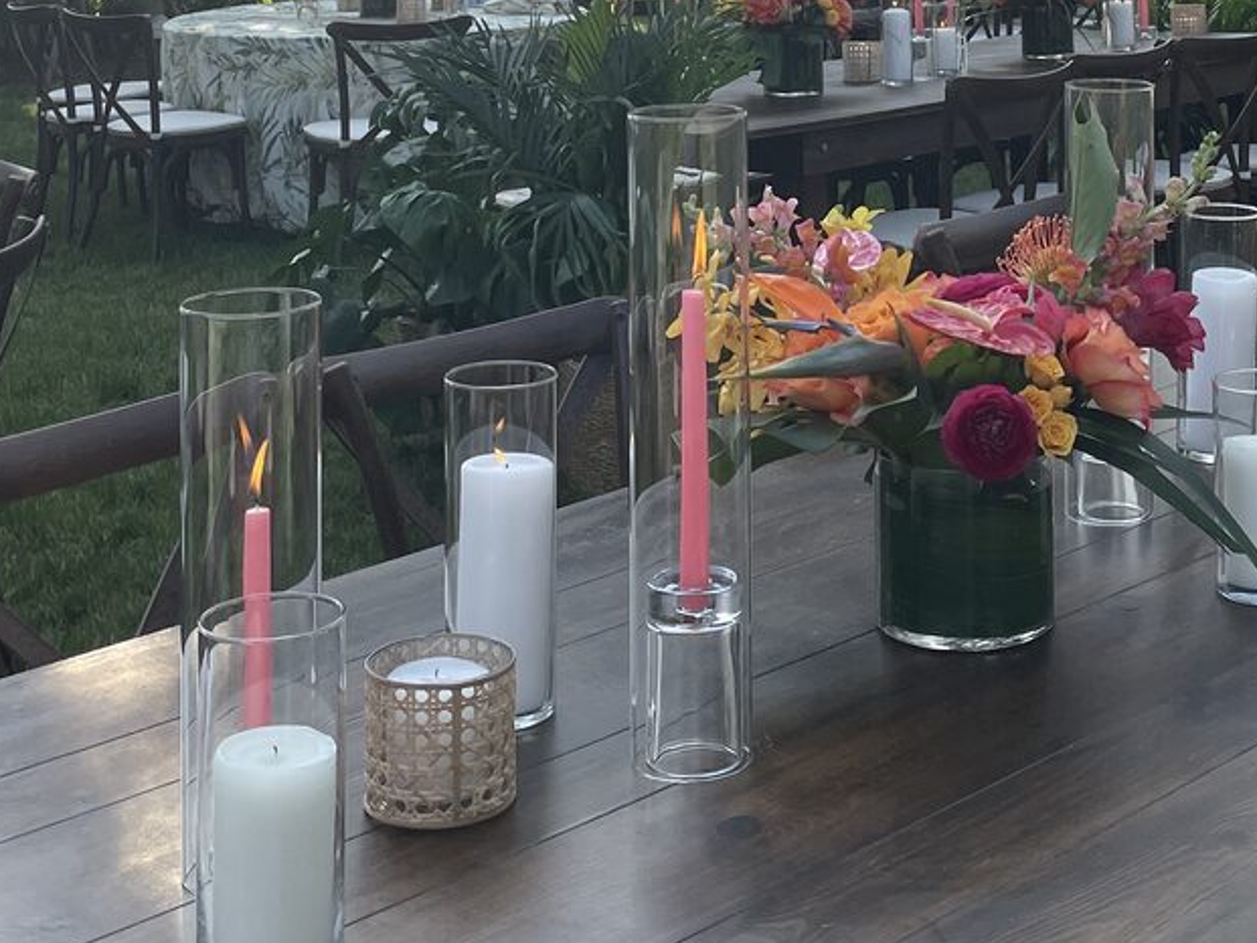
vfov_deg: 20.8
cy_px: -121
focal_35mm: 67
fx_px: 2433
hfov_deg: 28.6
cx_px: 911
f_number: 1.6
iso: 32
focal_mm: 4.2
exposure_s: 1/2053
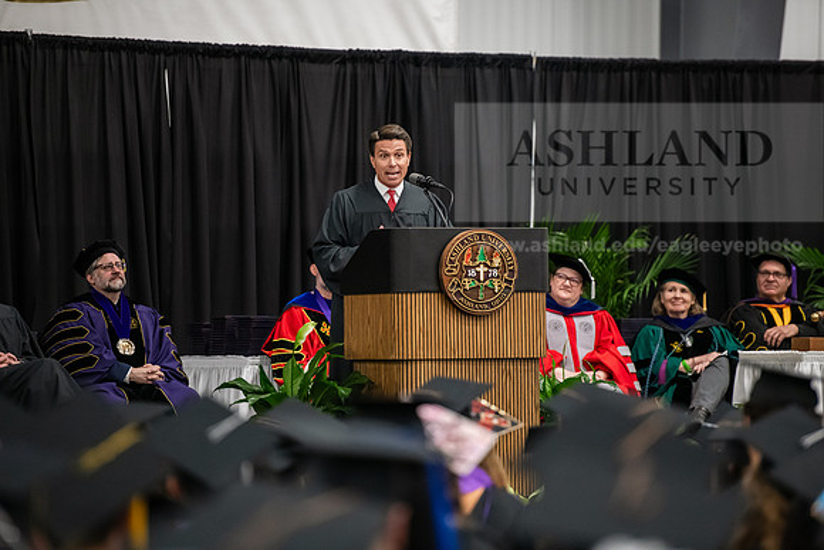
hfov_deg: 10.3
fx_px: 4579
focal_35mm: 200
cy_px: 275
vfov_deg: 6.9
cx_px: 412
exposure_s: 1/200
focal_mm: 200
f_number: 3.2
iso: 3200
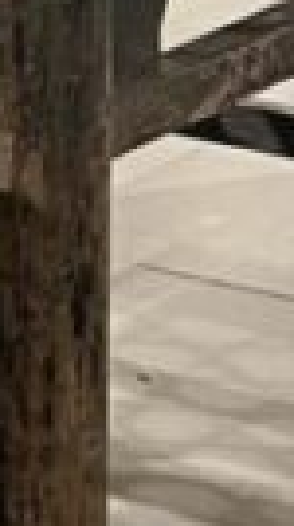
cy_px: -375
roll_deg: +1.4
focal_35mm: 226
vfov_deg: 9.2
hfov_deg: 4.8
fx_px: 3144
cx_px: -898
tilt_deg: -6.6
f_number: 1.5
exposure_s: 1/50
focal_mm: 5.7
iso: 400
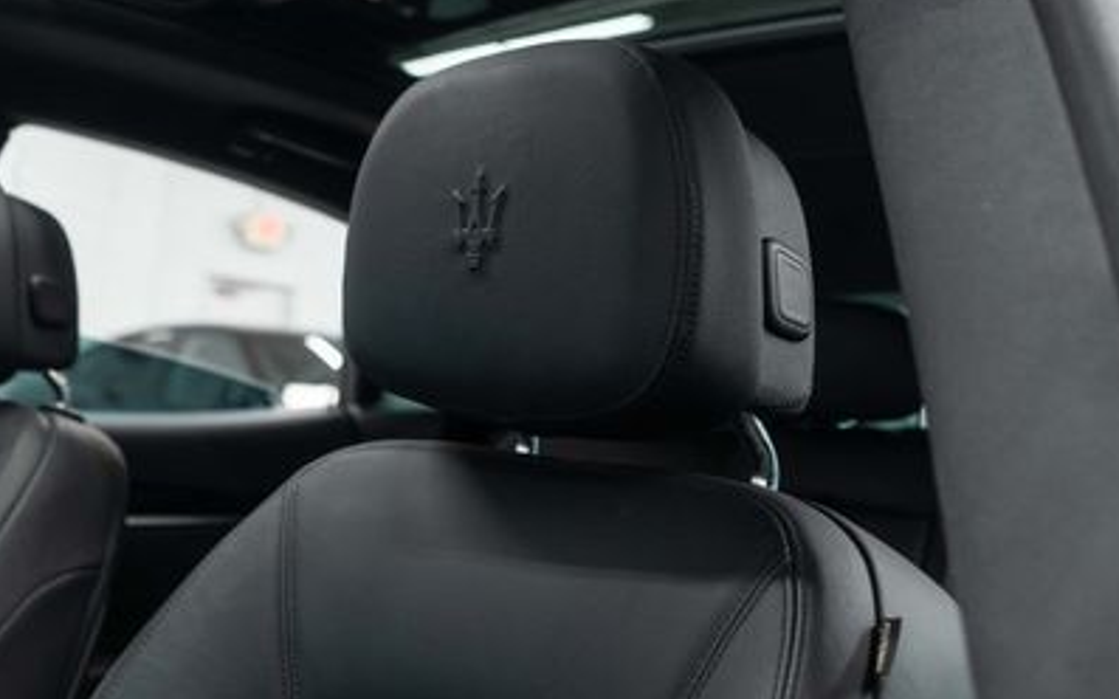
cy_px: 131
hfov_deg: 42.4
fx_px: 1403
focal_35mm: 46
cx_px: 304
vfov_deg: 27.4
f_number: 3.5
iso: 800
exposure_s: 1/50
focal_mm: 28
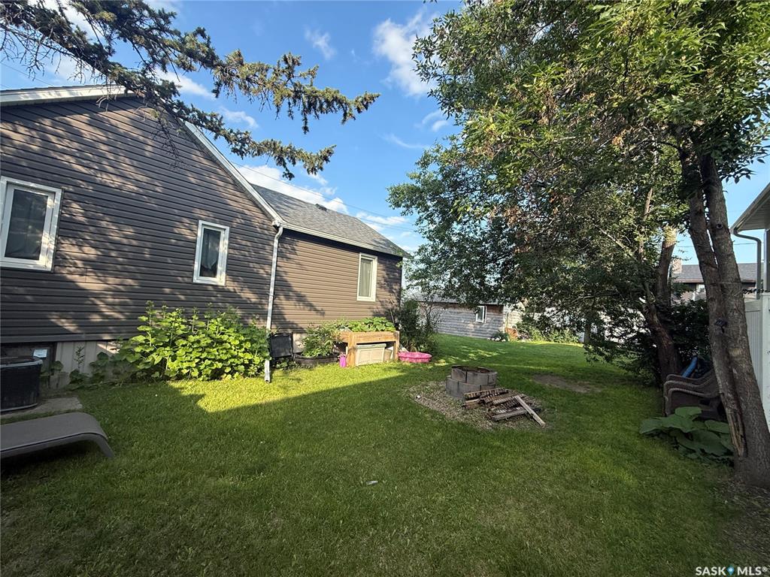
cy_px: 288
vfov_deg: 85.7
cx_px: 385
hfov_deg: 102.1
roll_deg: -3.3
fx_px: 311
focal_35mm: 14
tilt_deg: +3.5
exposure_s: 1/613
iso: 50
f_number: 2.2
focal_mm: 2.22
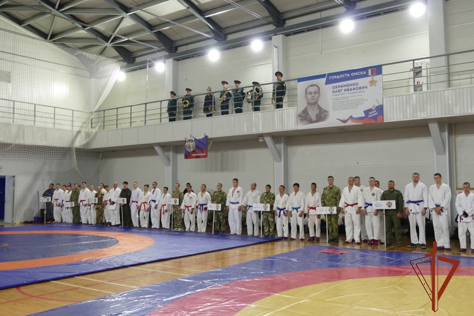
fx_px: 448
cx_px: 237
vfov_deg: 38.9
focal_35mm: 34
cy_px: 158
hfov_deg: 55.8
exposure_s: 1/80
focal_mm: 12.38
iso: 640
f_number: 3.1
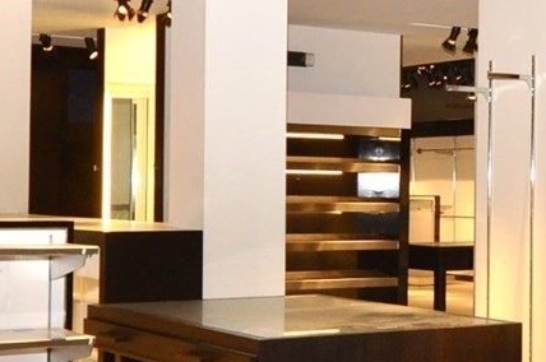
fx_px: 1414
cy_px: 152
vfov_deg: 14.6
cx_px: 588
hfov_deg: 20.9
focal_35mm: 93
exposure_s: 1/60
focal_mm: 13
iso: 640
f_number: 4.5
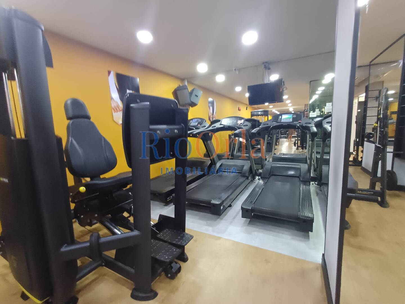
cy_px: 152
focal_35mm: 16
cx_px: 202
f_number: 2.2
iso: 320
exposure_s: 1/24
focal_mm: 1.64
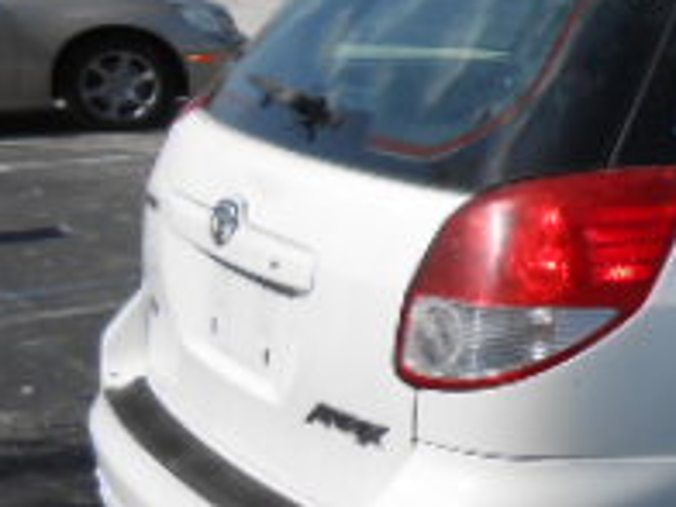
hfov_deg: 19.7
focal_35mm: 85
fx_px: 1660
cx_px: 1038
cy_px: 152
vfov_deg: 17.3
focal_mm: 4.6
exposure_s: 1/1250
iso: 80
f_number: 3.5
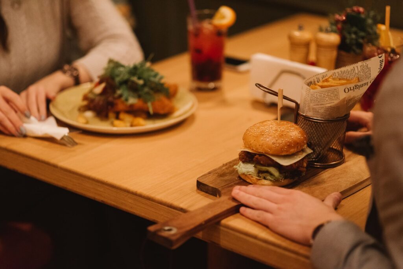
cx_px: 202
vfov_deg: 16.1
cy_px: 134
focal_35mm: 85
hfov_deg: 23.9
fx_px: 952
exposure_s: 1/100
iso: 3200
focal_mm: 85
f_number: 2
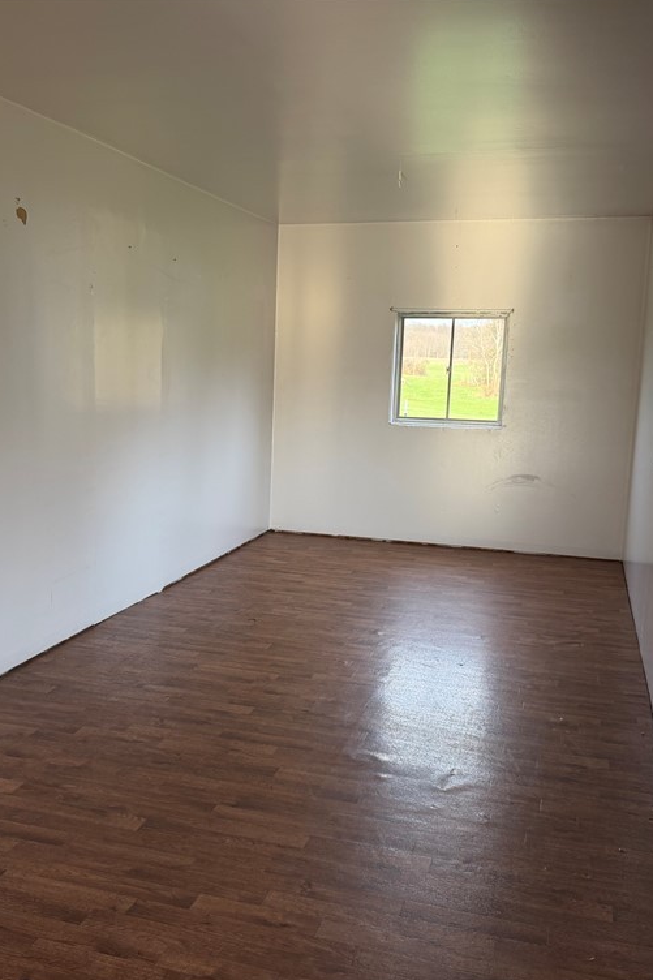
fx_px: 925
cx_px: 263
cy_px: 494
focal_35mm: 34
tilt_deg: -7.6
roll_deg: -0.8
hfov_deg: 38.7
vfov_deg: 55.8
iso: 125
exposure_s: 1/176
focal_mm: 6.76
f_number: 1.78
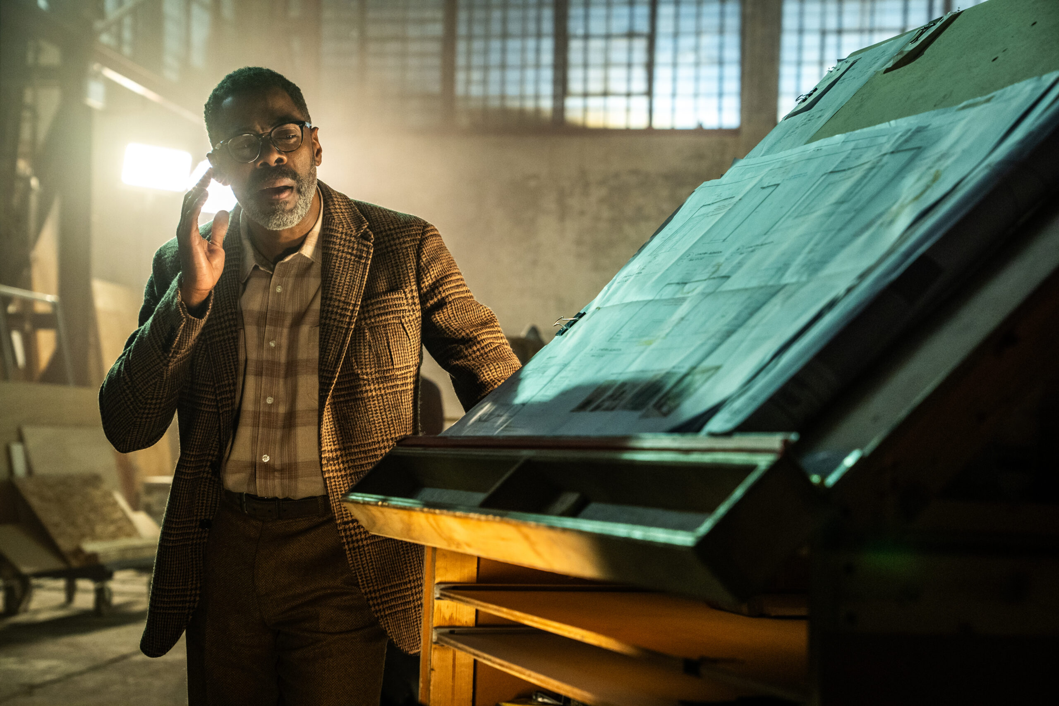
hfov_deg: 31.4
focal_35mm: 64
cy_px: 353
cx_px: 530
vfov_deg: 21.2
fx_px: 1883
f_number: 4
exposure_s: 1/200
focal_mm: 64
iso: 2500
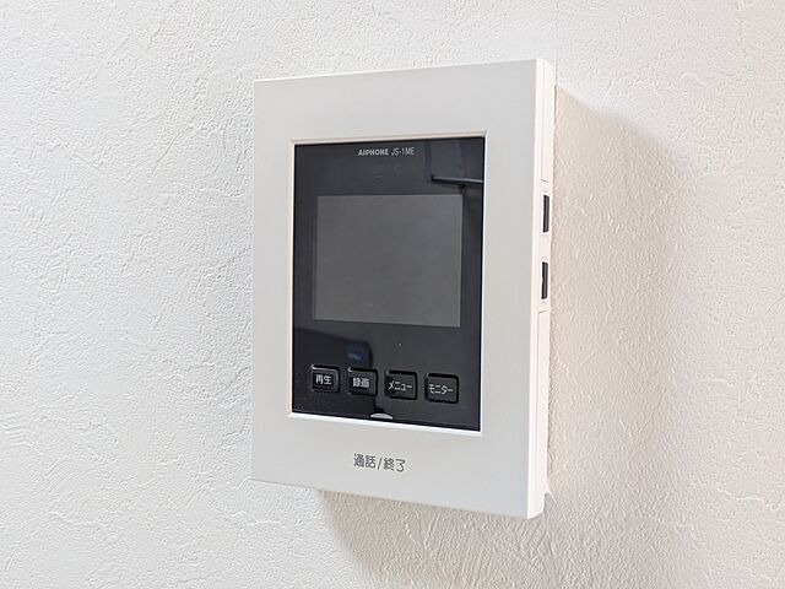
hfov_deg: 37.5
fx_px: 1157
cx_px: 392
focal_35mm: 51
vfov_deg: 28.6
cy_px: 294
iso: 61
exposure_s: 1/24
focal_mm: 5.43
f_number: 1.89
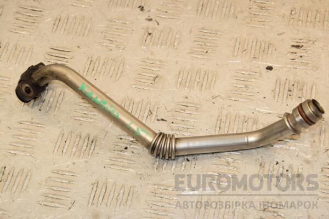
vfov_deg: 14.7
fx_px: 850
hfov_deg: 21.9
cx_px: 164
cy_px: 110
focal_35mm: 93
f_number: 9
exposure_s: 1/200
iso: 800
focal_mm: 62
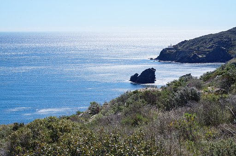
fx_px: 392
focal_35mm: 60
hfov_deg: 33.5
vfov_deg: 22.5
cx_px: 118
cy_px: 78
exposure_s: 1/400
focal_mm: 40
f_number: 11
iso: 200
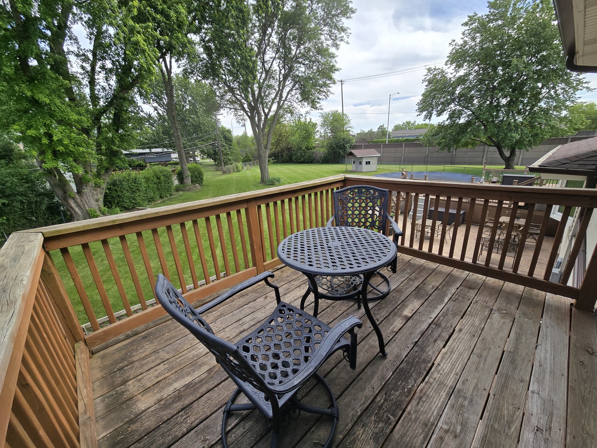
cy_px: 224
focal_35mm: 13
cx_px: 298
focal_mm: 2.2
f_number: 2.2
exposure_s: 1/973
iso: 50
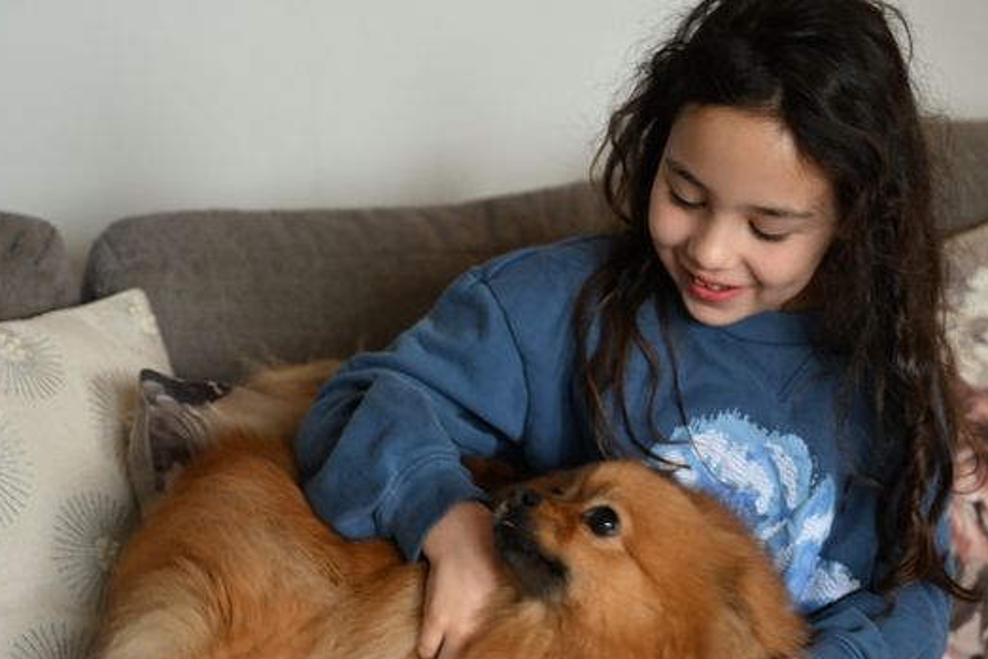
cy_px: 431
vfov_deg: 16.6
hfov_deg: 24.7
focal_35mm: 82
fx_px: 2251
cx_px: 563
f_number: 2.8
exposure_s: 1/250
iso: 3200
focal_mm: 55
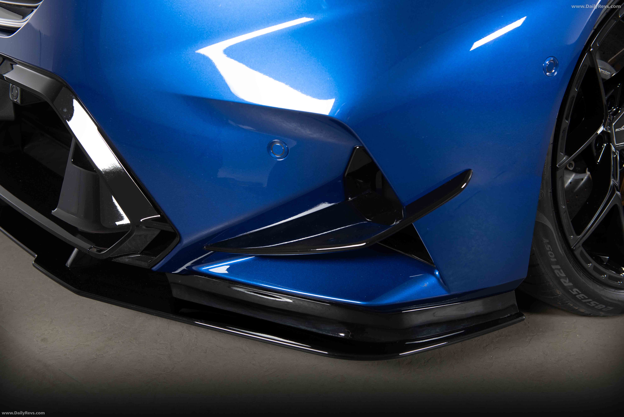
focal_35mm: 38
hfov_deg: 50.7
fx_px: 659
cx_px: 312
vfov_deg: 35.1
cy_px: 208
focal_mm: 38
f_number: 5.6
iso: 320
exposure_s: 1/160
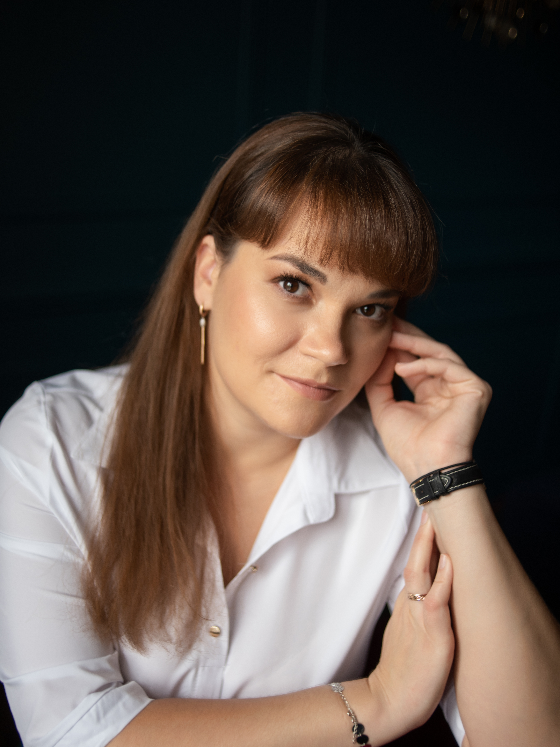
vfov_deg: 48.9
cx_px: 281
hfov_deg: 37.7
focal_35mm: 38
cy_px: 415
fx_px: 820
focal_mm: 35
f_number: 2.5
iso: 400
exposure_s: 1/640
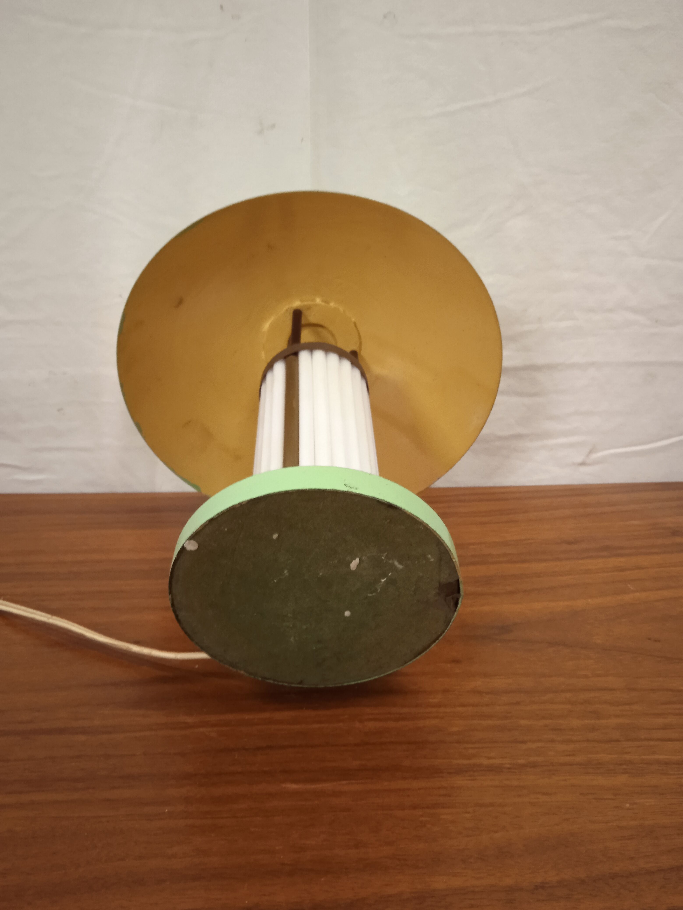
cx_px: 342
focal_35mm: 28
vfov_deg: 63.4
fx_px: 737
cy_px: 455
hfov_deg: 49.7
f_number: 2.2
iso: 868
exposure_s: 1/14.3
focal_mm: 3.43
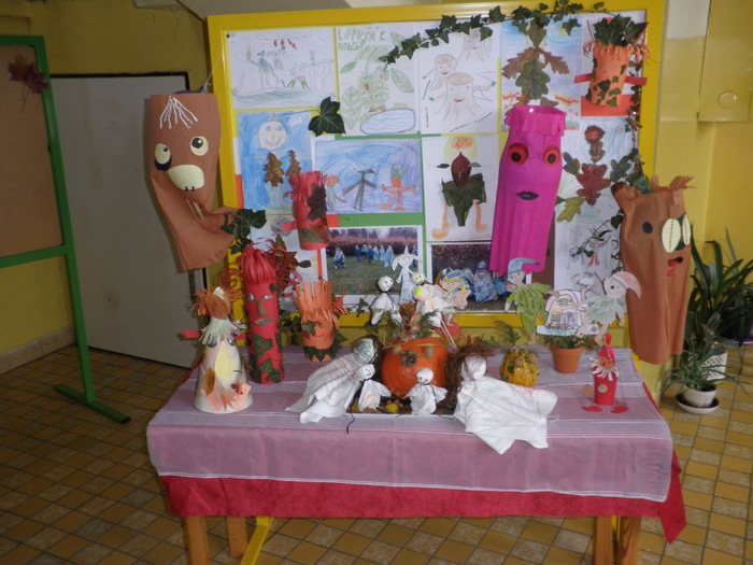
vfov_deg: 39.7
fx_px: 783
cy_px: 282
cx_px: 376
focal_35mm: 36
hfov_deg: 51.4
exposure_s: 1/30
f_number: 3.5
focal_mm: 6.3
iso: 160
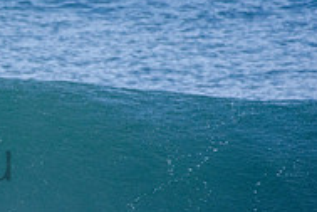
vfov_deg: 0.6
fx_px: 20216
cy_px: 142
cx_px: -166
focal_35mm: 2296
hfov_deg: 0.9
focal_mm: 500
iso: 560
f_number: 5.6
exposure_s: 1/2000
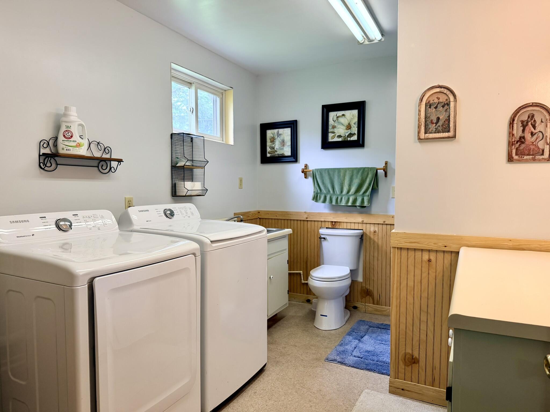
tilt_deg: -2.9
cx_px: 275
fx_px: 381
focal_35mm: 24
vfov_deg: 56.8
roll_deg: -0.4
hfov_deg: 71.6
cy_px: 206
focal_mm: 6.76
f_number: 1.78
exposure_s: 1/120
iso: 200
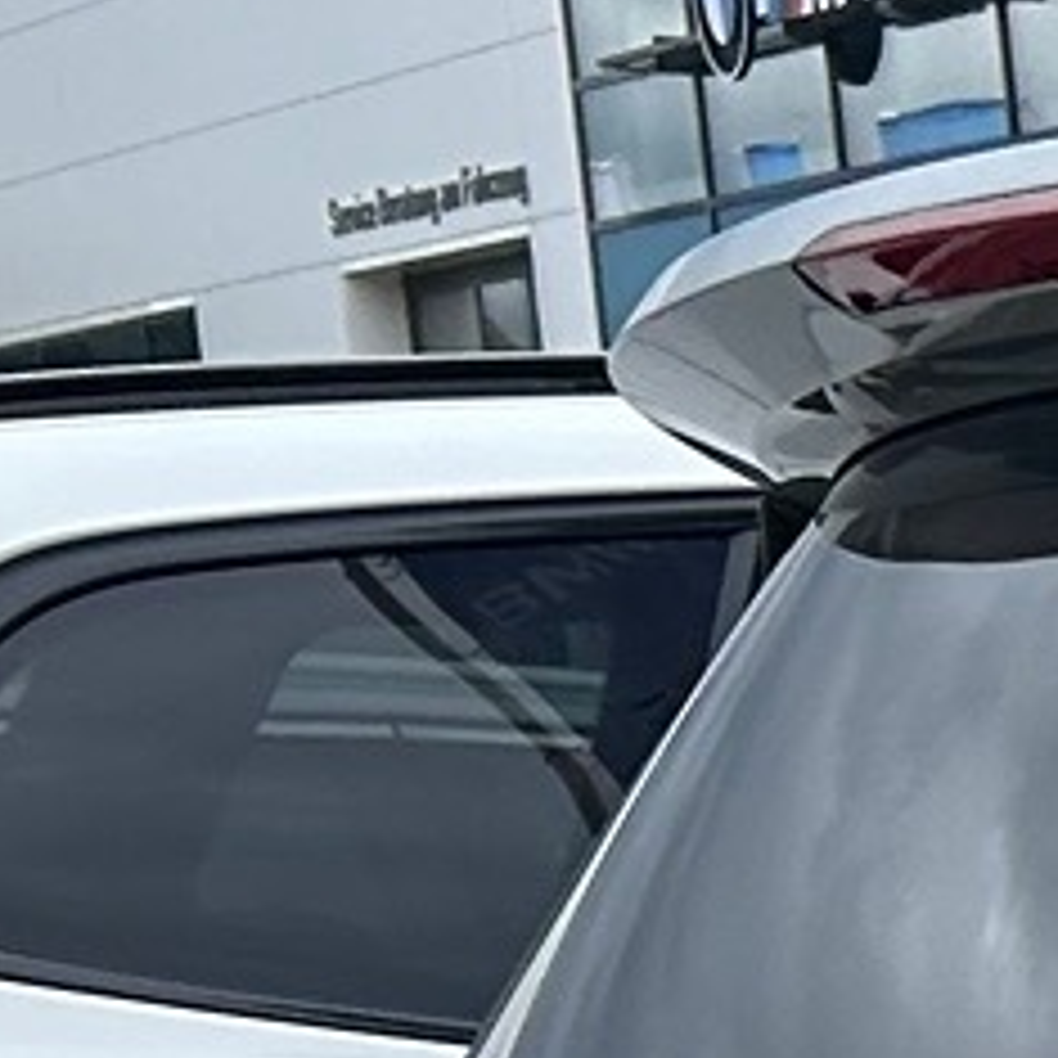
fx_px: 6812
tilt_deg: -10.4
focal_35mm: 197
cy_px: 1927
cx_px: 4209
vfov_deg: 8.5
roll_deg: +1.3
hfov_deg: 6.9
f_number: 1.5
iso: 50
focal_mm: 5.7
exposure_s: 1/1326
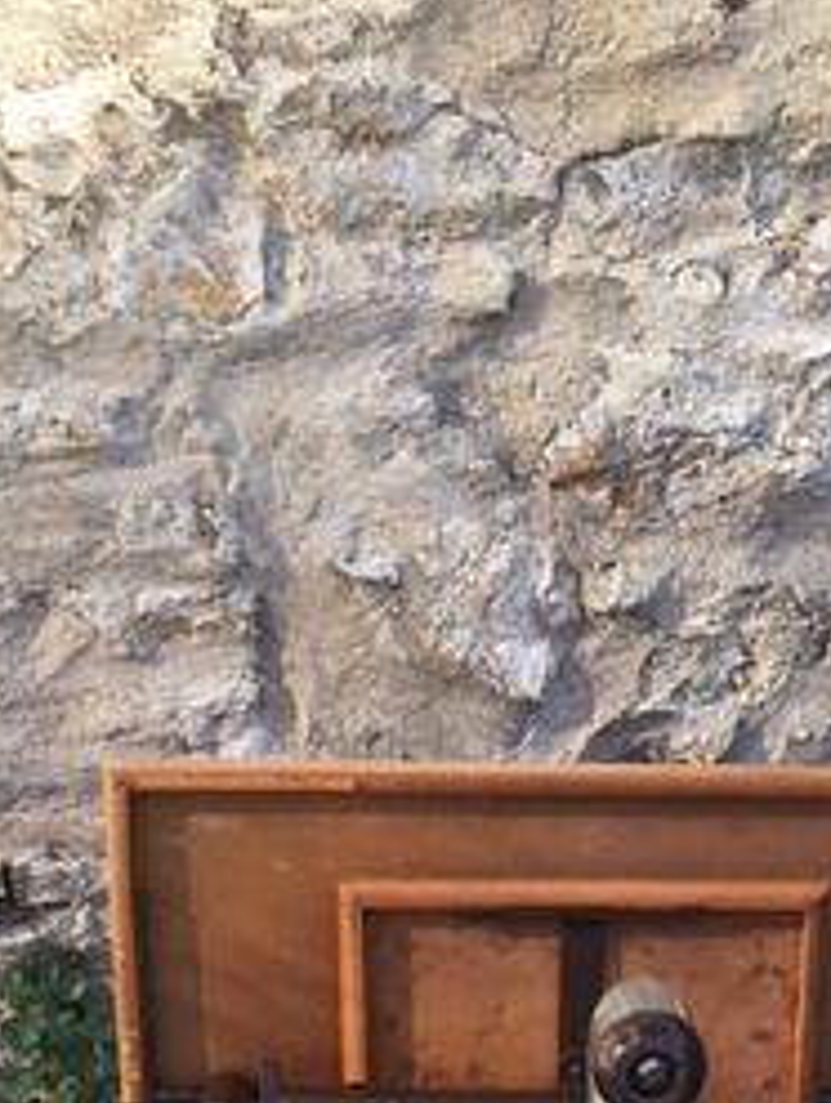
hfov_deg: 19.5
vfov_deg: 24.1
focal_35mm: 75
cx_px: 625
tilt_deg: -24.2
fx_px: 2394
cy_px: 1250
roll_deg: -0.3
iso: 25
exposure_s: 1/334
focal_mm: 4.15
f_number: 2.2
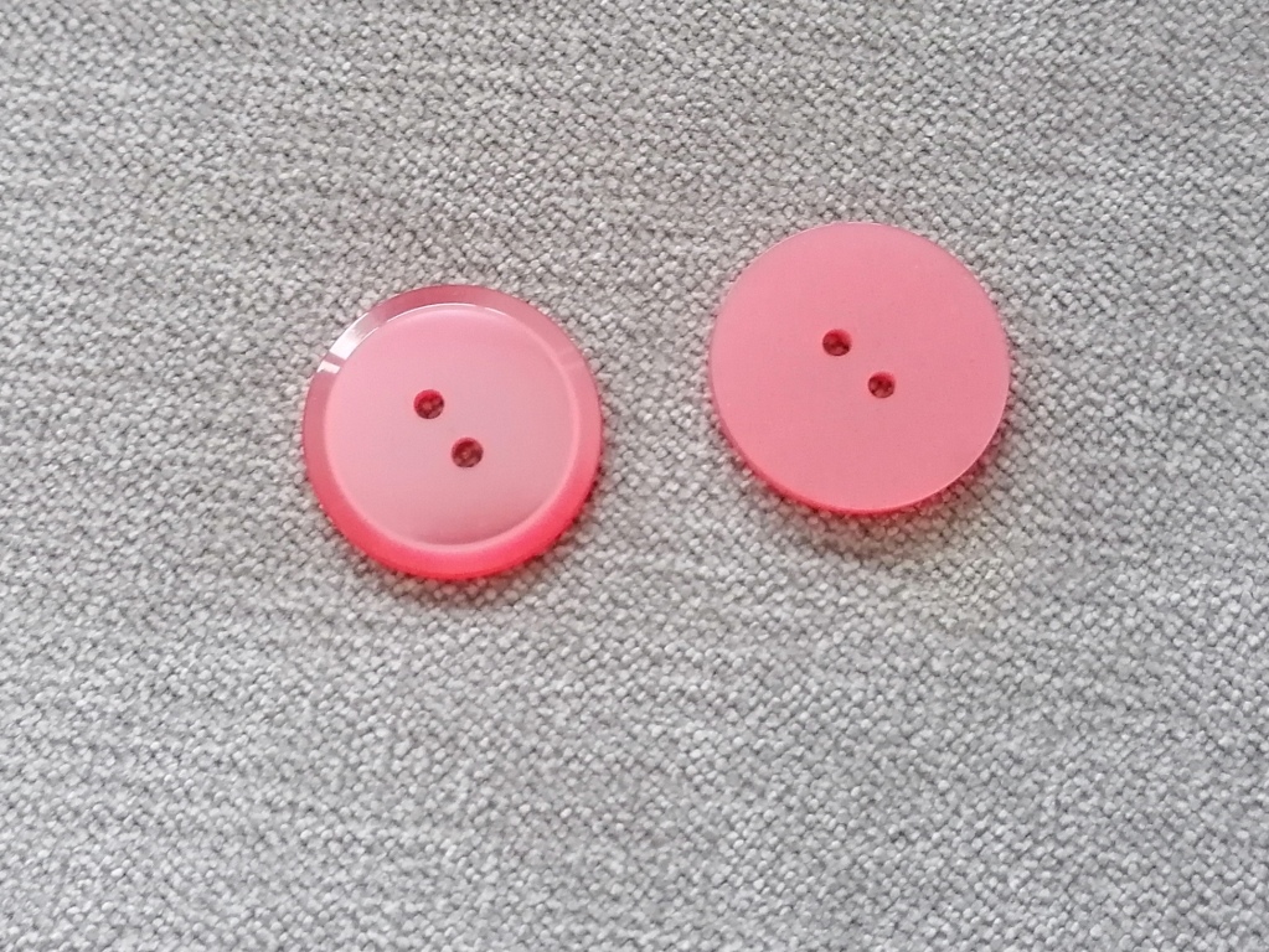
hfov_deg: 65.3
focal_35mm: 27
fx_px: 990
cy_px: 476
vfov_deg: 51.4
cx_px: 634
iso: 320
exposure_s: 1/33.3
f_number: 1.8
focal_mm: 4.75
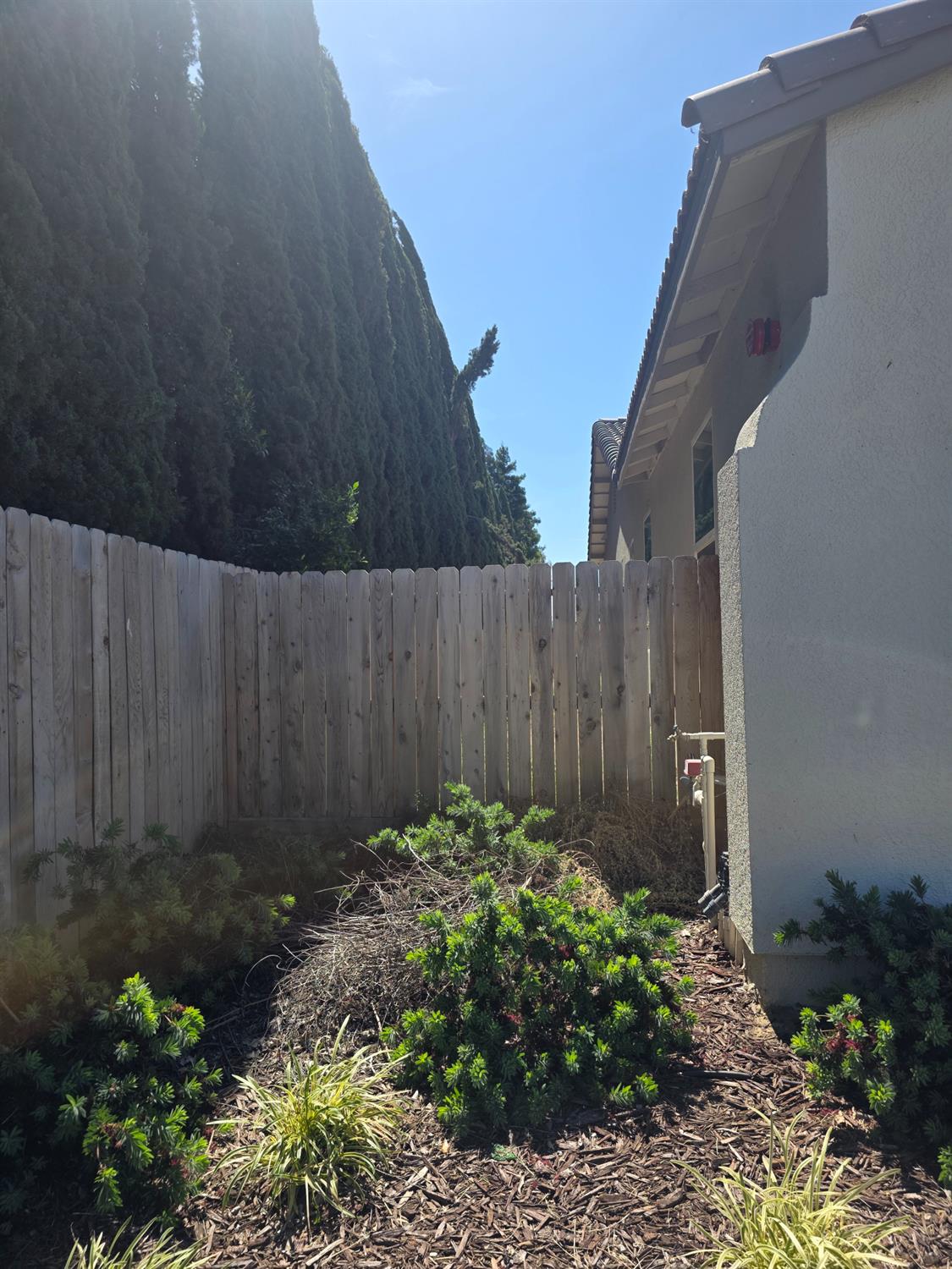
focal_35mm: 23
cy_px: 634
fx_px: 843
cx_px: 476
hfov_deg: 58.9
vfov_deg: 73.9
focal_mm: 6.3
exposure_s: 1/3427
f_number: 1.7
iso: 80
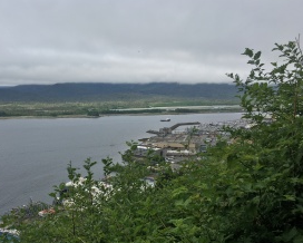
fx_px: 341
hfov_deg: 47.1
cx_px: 101
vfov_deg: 39.0
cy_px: 145
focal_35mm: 38
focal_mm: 4.15
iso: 25
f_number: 2.2
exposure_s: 1/1202
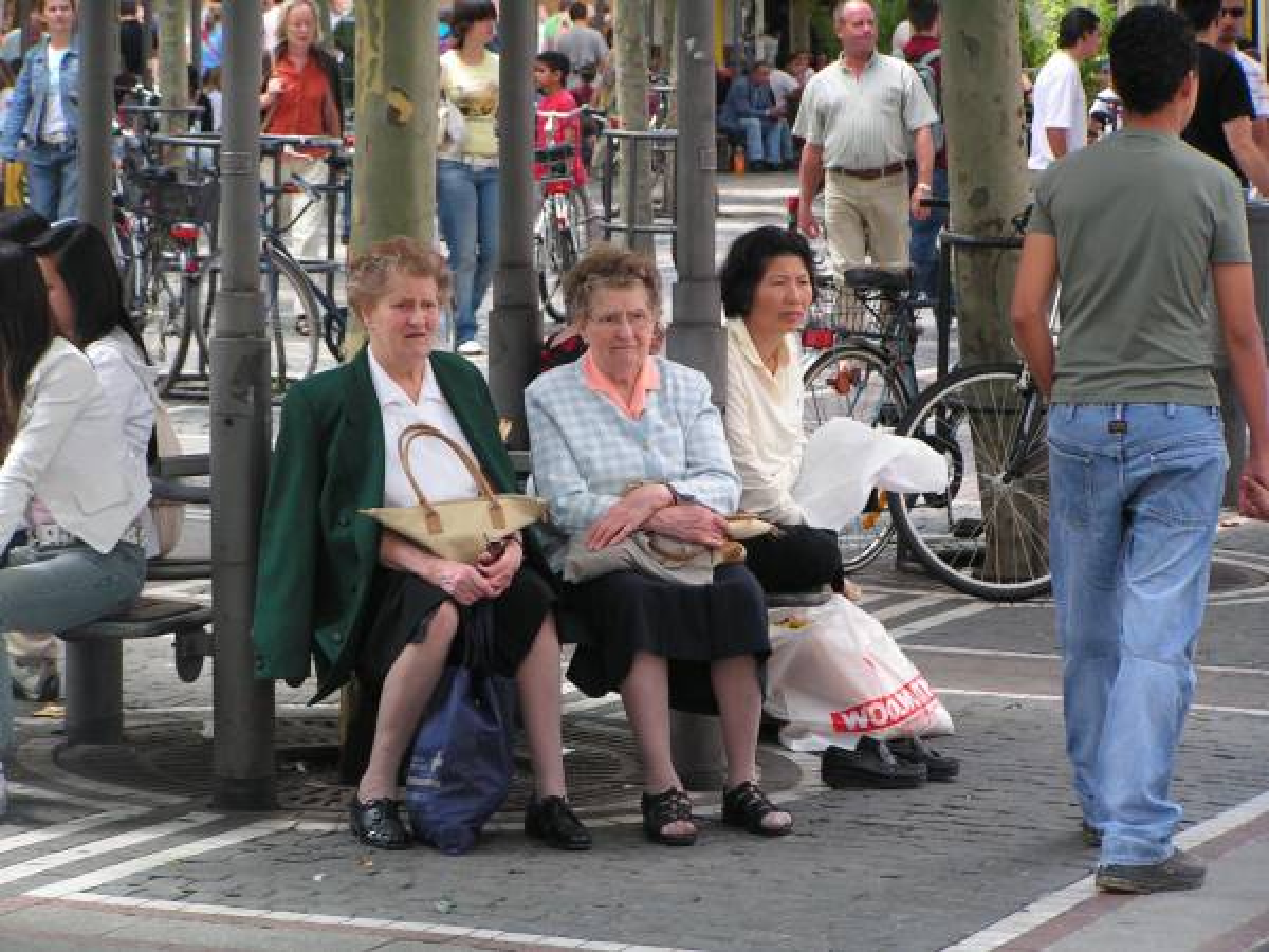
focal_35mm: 149
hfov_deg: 13.3
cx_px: 634
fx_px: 5462
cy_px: 476
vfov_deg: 10.0
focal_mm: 24.8
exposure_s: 1/160
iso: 80
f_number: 3.2
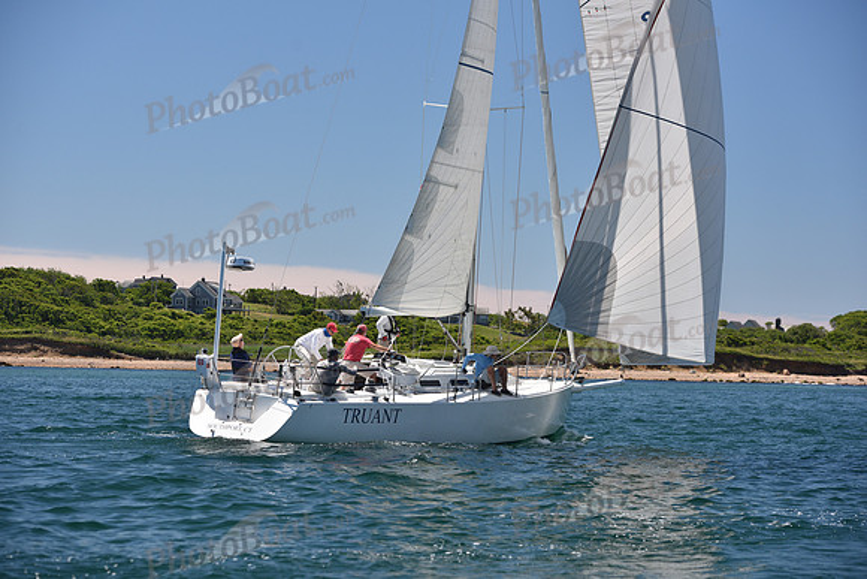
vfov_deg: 13.7
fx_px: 2409
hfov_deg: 20.4
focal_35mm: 100
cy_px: 290
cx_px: 434
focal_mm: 100
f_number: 5
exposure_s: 1/800
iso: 250
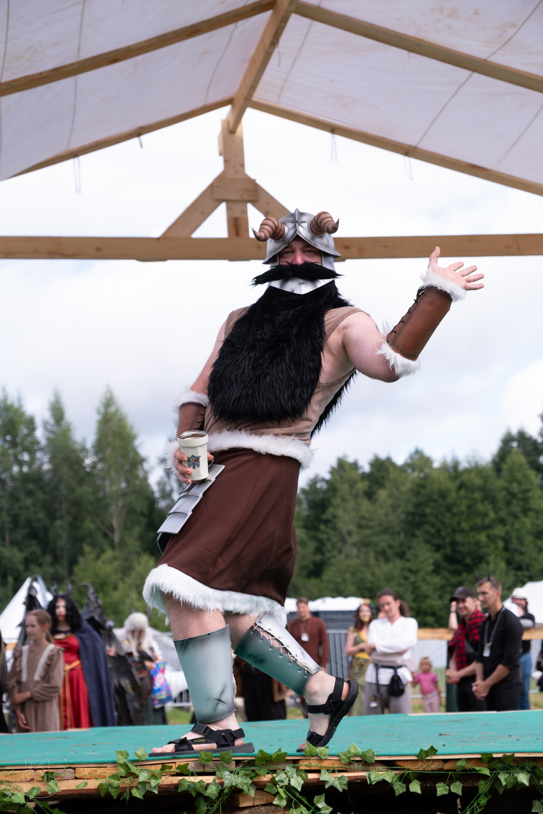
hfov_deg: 20.0
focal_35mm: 68
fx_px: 1538
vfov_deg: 29.7
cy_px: 407
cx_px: 272
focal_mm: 45.5
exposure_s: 1/1250
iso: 200
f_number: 3.2
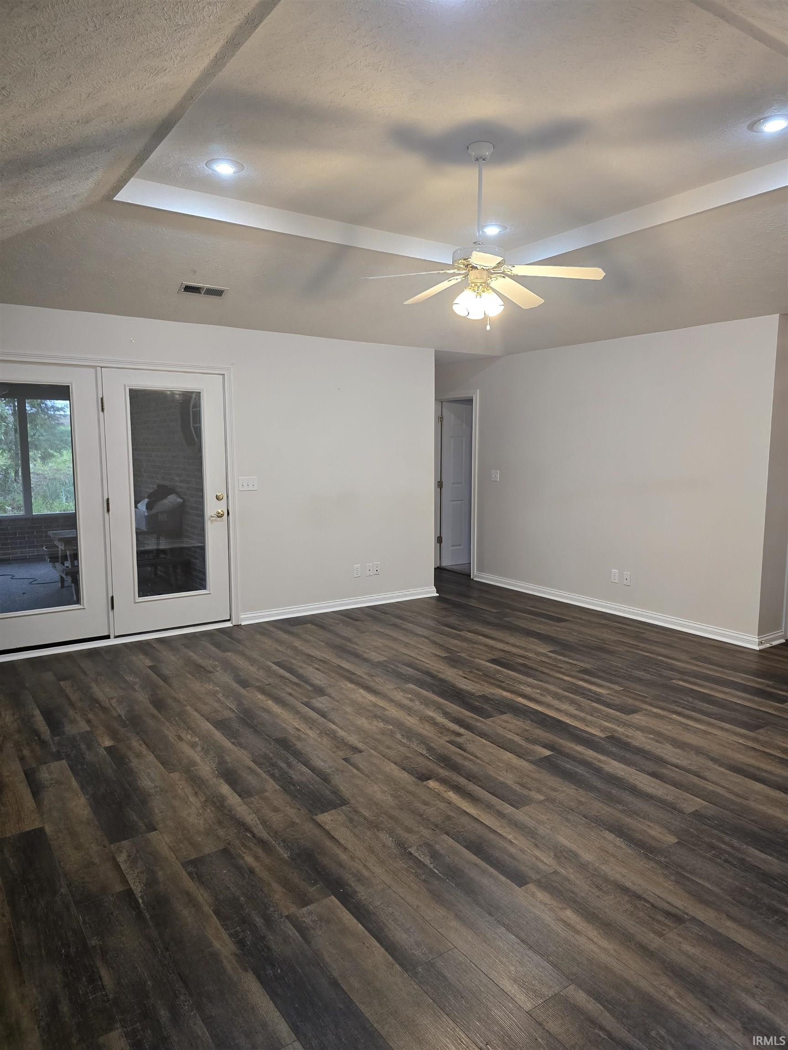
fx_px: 698
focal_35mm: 23
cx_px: 394
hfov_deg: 58.9
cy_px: 525
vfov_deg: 73.9
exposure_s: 1/120
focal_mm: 6.3
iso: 500
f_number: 1.7
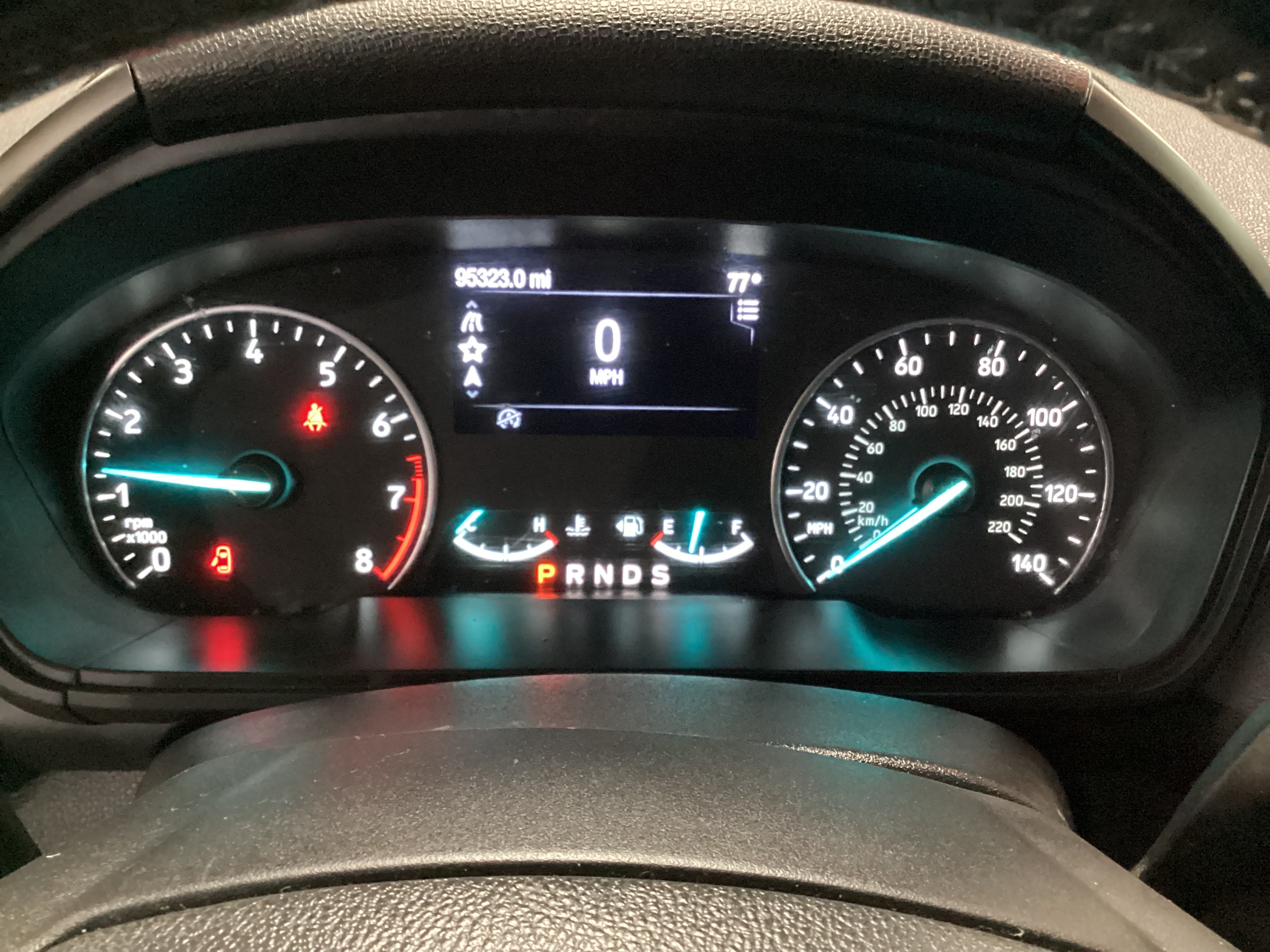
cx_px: 635
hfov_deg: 58.4
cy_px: 476
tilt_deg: -32.0
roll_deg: -3.0
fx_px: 1137
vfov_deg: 45.4
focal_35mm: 31
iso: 800
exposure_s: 1/20
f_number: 2.4
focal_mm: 3.3
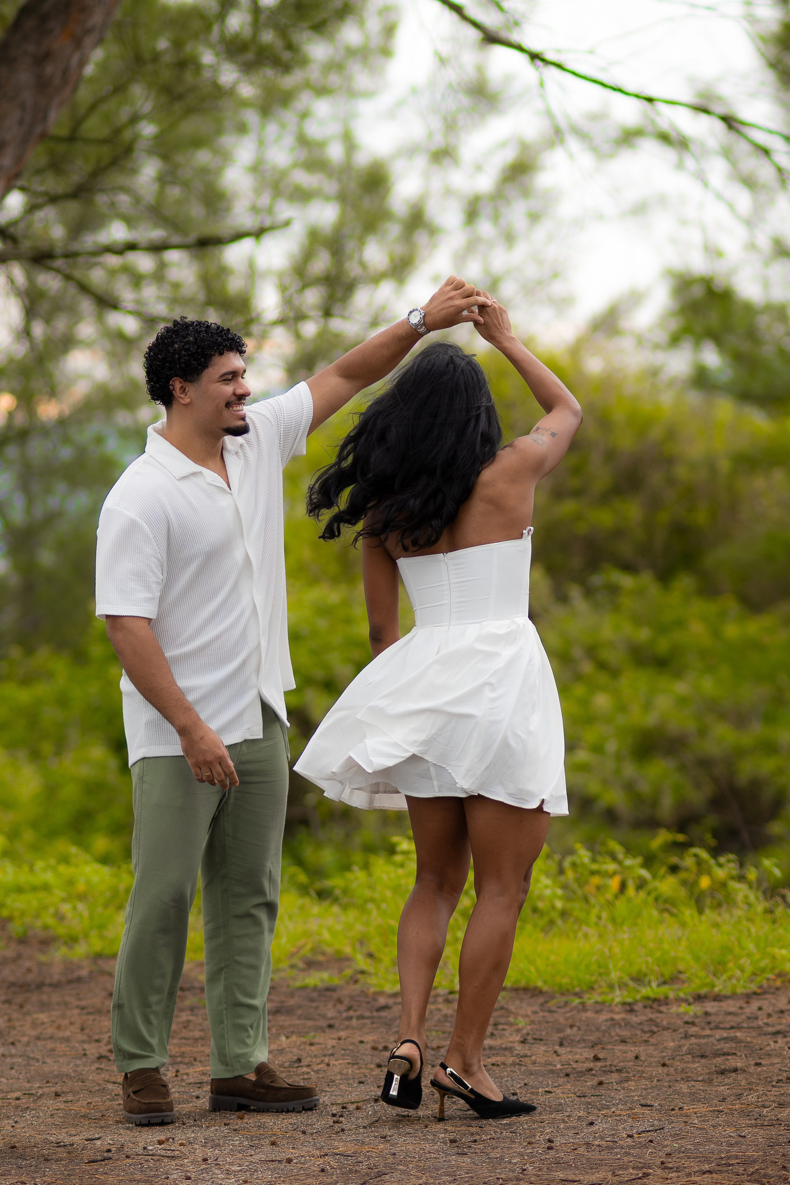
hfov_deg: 10.8
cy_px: 592
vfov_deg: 16.1
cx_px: 395
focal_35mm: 128
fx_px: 4197
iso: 200
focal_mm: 85
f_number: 2.2
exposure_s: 1/640
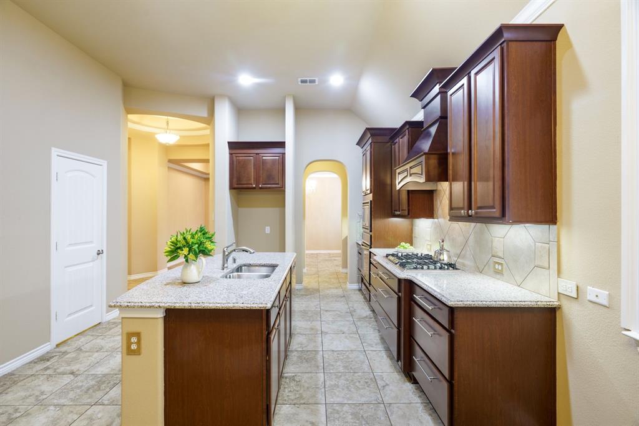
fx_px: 284
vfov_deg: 73.7
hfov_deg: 96.8
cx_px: 320
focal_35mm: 16
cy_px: 213
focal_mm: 16
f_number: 8
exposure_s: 1.6
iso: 200
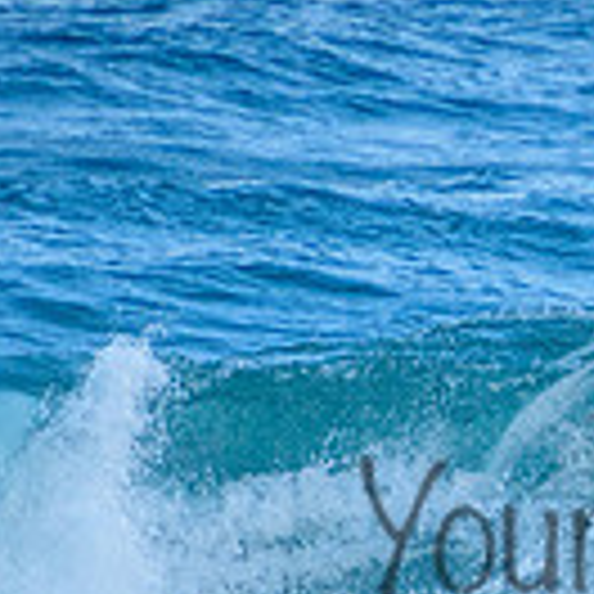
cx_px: 830
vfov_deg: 1.0
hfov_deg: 1.0
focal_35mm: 1831
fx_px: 35547
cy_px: 296
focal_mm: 400
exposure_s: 1/1250
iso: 560
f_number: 5.6
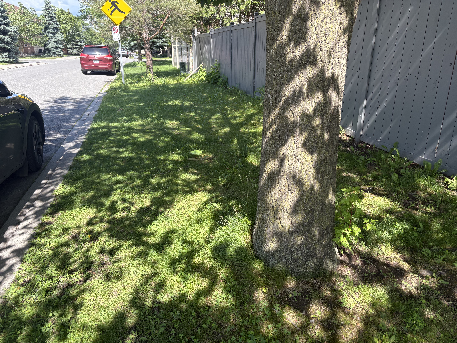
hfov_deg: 67.3
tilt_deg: -19.8
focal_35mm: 26
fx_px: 343
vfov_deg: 53.1
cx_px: 228
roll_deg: -0.3
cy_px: 172
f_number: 1.6
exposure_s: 1/635
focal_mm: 5.96
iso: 50
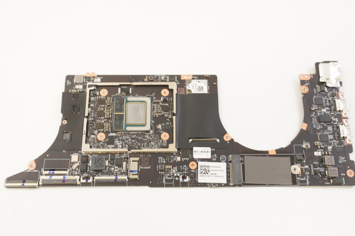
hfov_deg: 49.6
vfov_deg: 34.1
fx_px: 384
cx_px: 182
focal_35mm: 39
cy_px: 128
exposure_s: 1/15
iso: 500
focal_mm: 20
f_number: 5.6
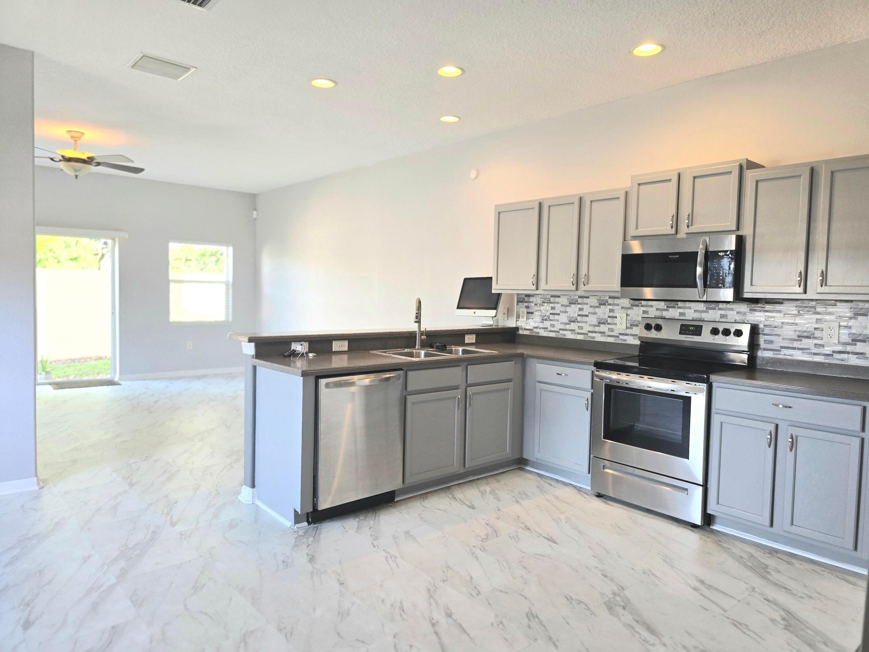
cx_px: 434
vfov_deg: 58.9
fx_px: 577
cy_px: 326
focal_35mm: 23
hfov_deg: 73.9
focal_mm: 6.3
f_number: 1.7
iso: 80
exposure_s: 1/120
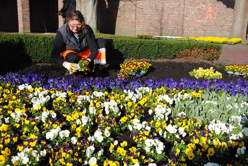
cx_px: 124
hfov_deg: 41.1
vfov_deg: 28.2
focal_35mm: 48
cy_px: 83
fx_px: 331
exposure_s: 1/250
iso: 100
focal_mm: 32
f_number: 8
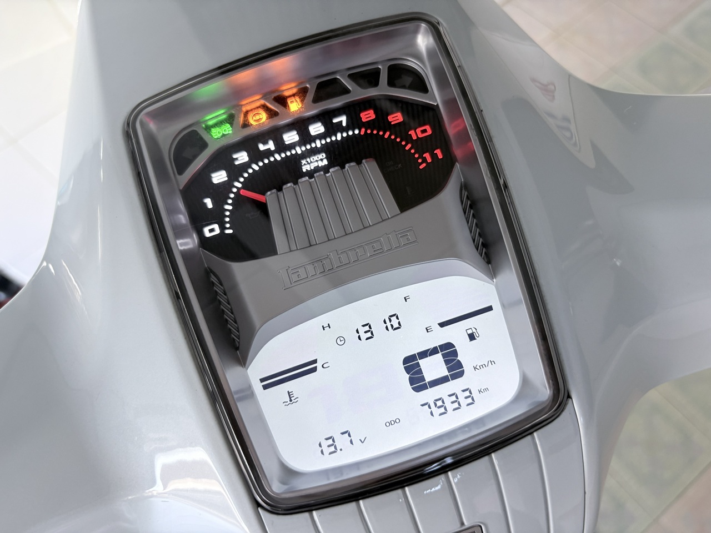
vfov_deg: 53.1
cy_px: 266
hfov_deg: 67.3
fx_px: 534
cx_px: 356
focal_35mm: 26
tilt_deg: -63.2
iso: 125
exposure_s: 1/60
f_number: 1.6
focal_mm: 5.96
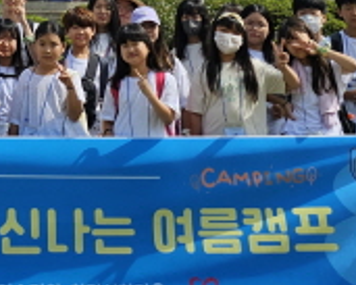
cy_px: -197
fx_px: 970
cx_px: -65
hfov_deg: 19.6
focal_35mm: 92
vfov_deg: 15.0
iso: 10
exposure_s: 1/1044
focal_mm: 6.3
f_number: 1.7
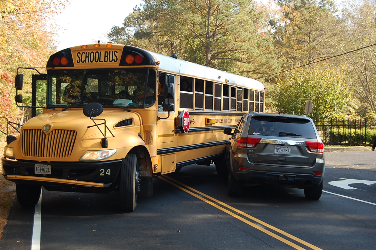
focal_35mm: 51
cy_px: 125
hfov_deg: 38.9
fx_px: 532
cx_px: 188
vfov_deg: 26.4
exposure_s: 1/160
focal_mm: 34
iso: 200
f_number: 6.3
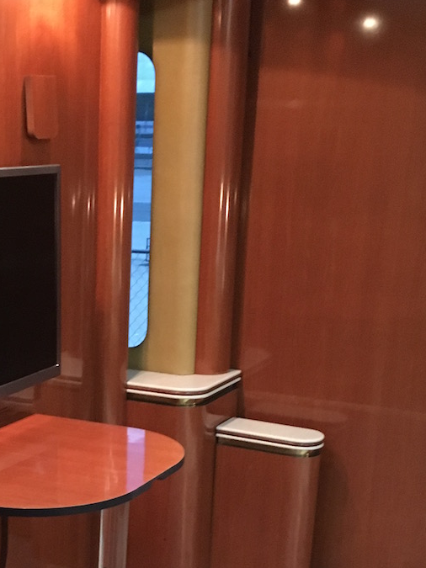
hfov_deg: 22.9
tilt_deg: -16.7
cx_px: 68
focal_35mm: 63
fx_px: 1034
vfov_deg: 29.9
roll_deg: -0.6
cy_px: 467
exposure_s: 1/15
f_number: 2.2
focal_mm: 4.15
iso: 500
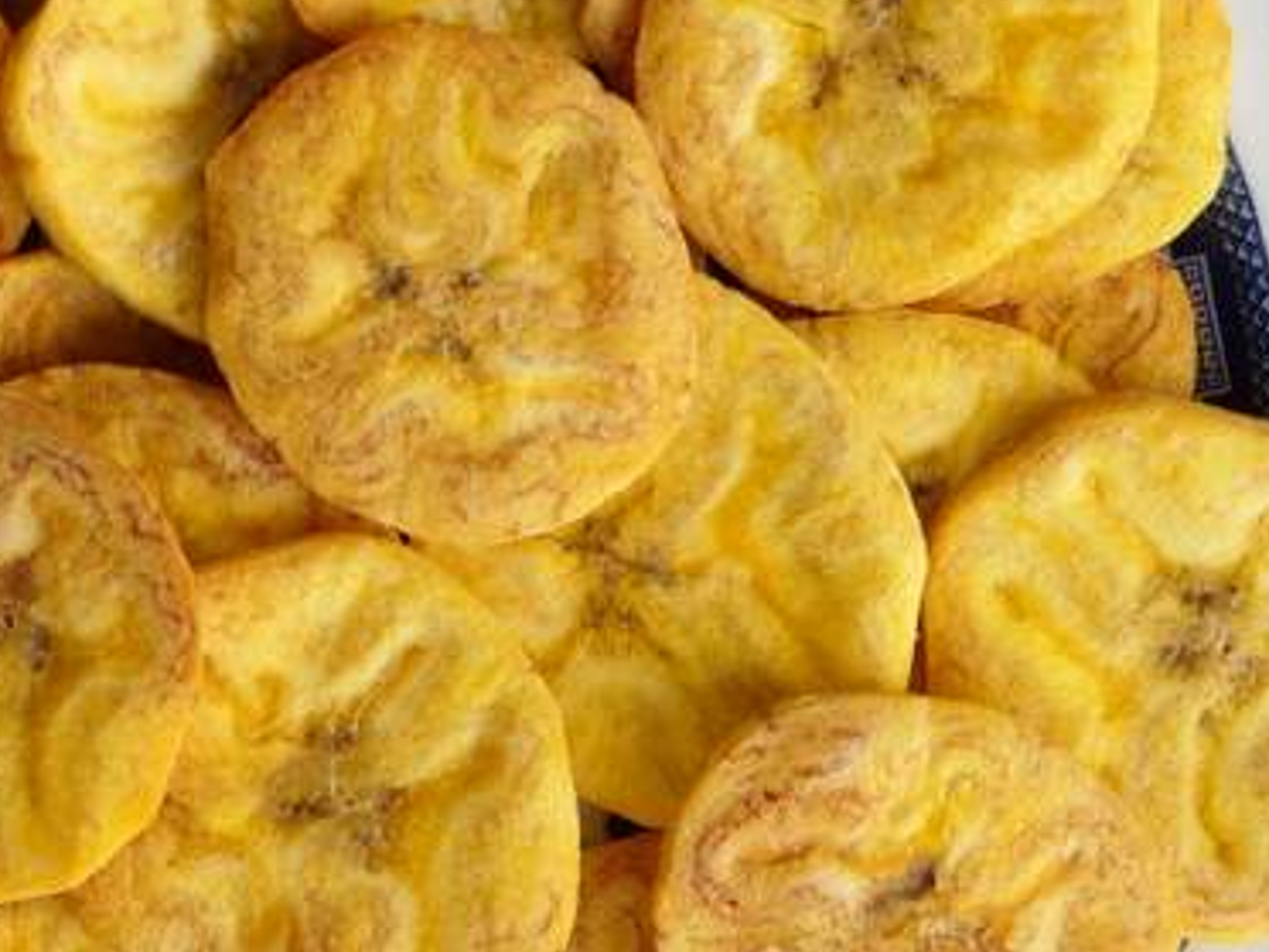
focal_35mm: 116
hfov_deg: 16.9
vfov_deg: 12.8
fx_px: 4252
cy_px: 471
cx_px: 440
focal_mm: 18
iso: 200
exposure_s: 1/60
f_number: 5
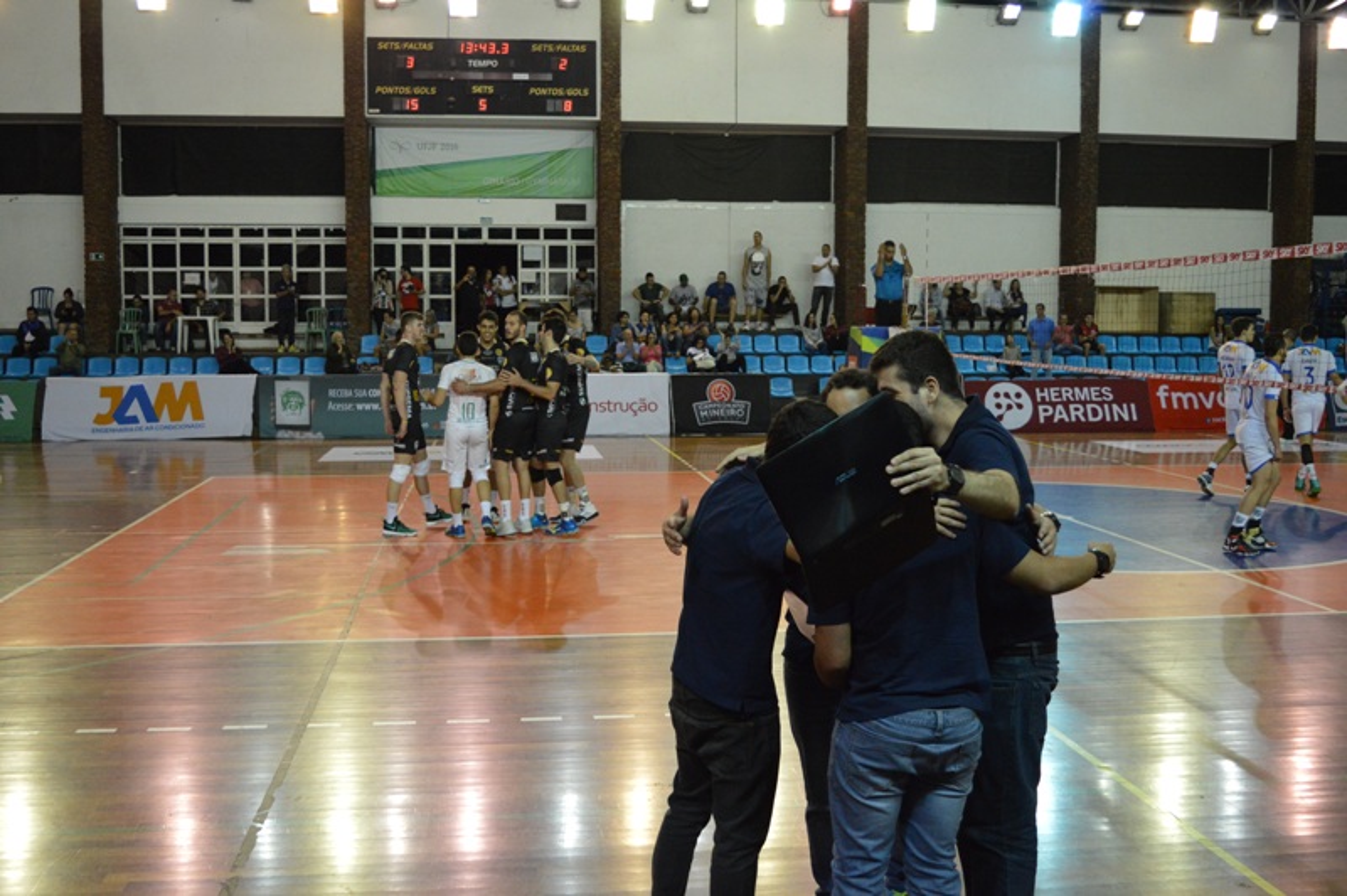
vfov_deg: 36.8
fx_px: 1346
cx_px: 674
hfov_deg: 53.2
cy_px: 448
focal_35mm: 36
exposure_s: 1/500
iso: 2000
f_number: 4
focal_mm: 24
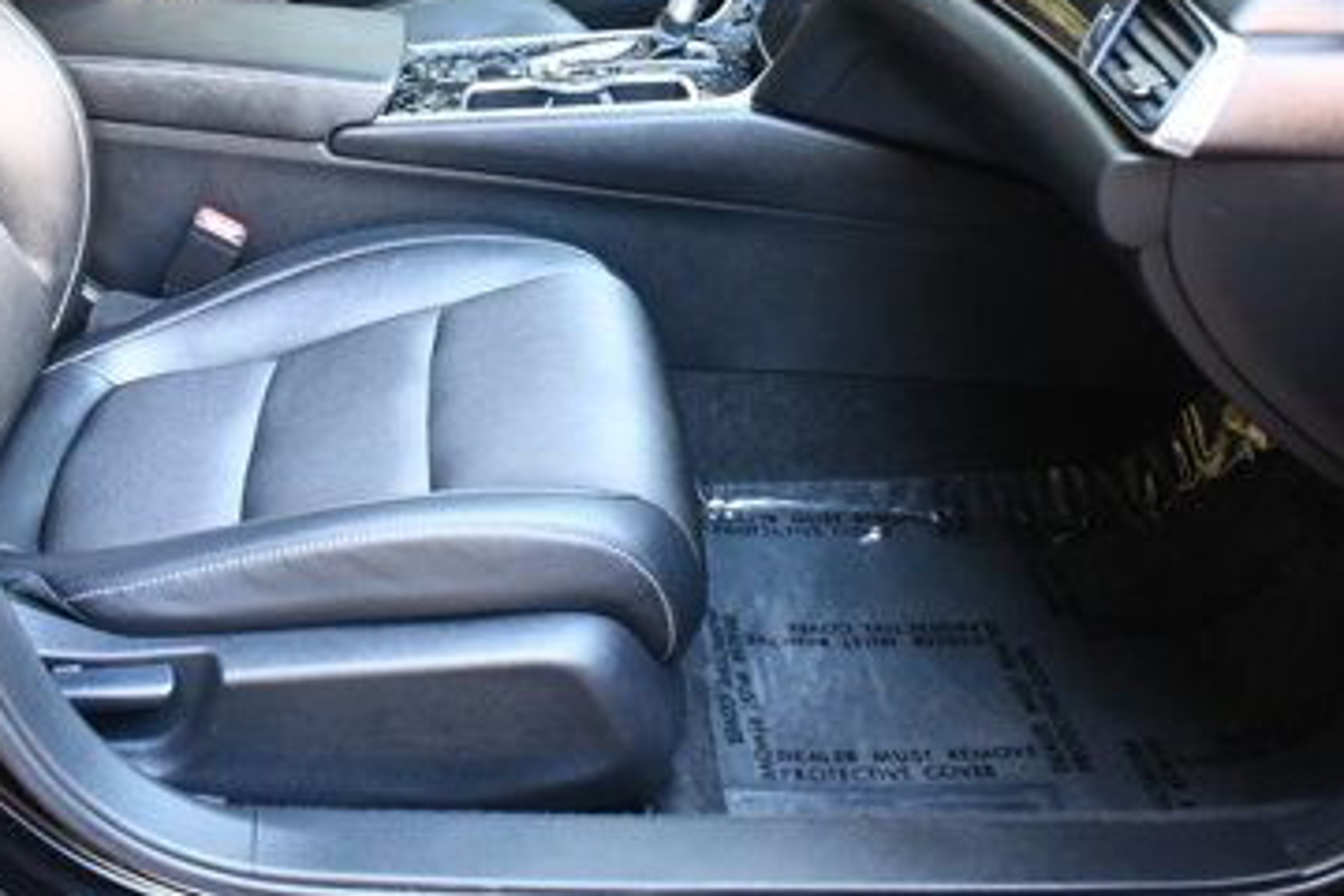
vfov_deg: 27.2
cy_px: 114
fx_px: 1792
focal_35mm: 48
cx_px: 515
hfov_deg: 40.9
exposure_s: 1/125
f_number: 3.5
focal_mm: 18
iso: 2500
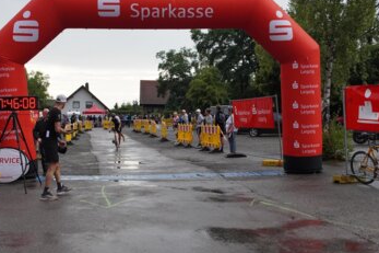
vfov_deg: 29.8
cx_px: 167
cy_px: 139
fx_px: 474
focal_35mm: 45
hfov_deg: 43.5
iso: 1600
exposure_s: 1/640
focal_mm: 26
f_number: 6.3
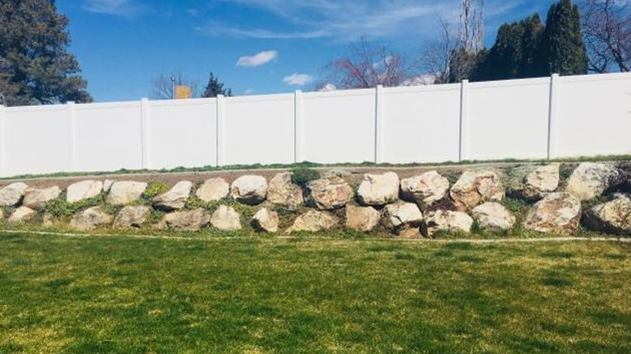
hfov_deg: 61.0
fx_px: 535
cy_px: 209
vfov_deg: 36.5
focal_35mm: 32
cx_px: 315
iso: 32
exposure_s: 1/5650
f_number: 2.2
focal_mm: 4.15
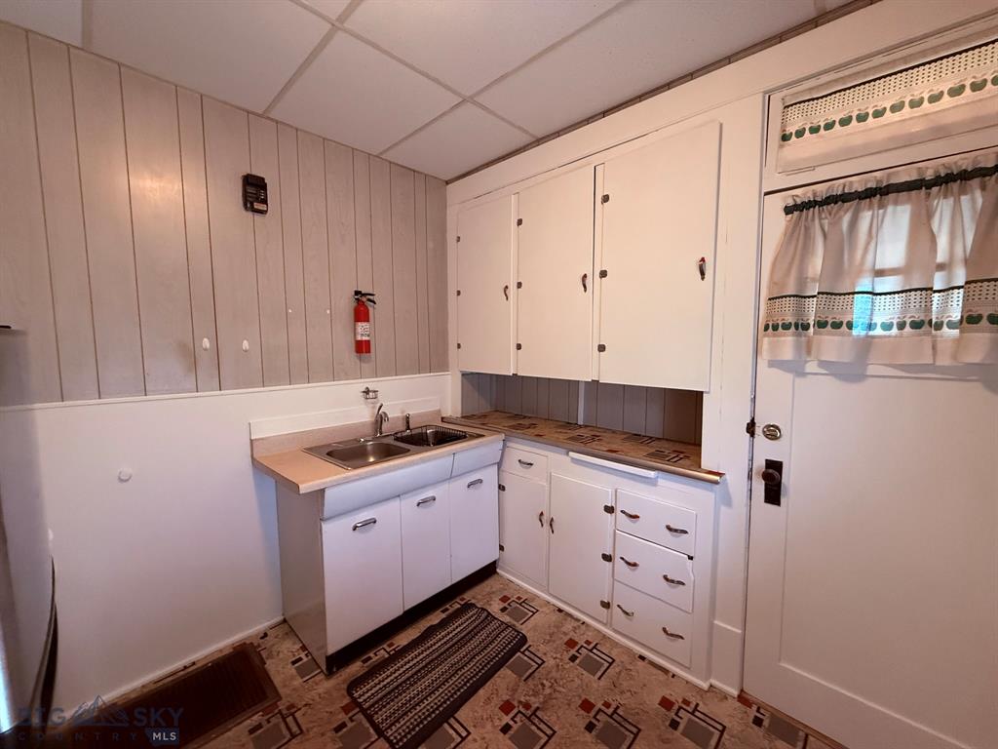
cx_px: 499
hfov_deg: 102.1
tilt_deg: -3.7
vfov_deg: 85.7
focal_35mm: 14
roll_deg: -0.5
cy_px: 374
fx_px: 404
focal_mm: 2.22
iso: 640
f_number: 2.2
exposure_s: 1/60
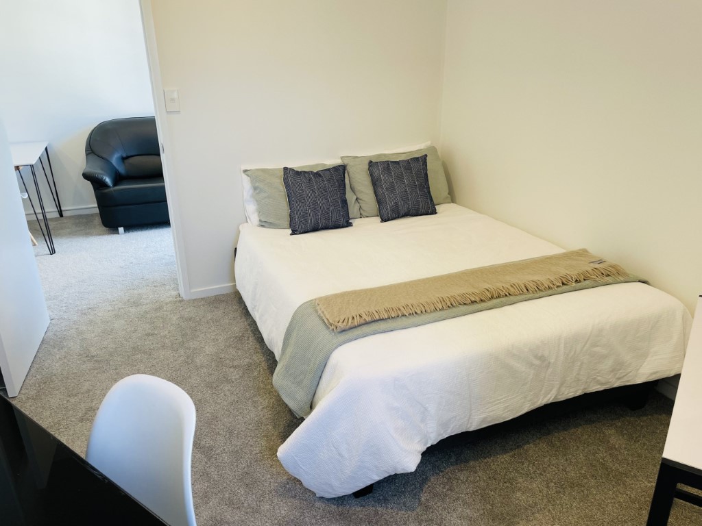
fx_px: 527
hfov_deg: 67.3
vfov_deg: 53.1
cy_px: 263
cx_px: 351
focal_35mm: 26
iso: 64
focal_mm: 4.2
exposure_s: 1/100
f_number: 1.6
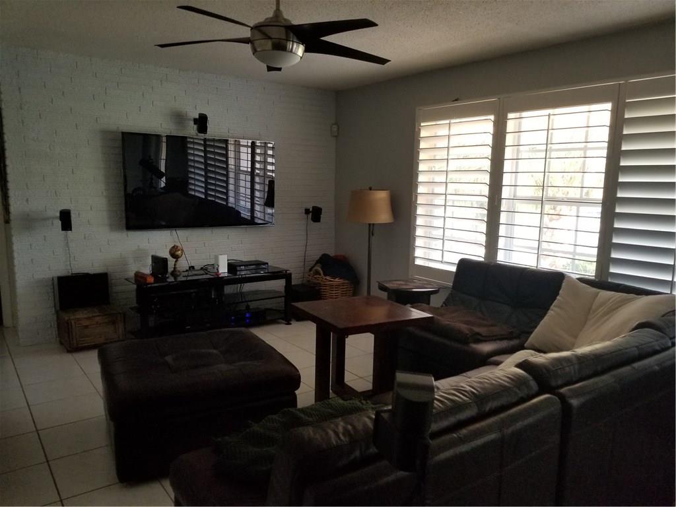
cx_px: 338
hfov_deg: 67.3
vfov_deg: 53.1
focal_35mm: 26
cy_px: 254
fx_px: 508
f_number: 1.7
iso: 160
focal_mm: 4.25
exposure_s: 1/60
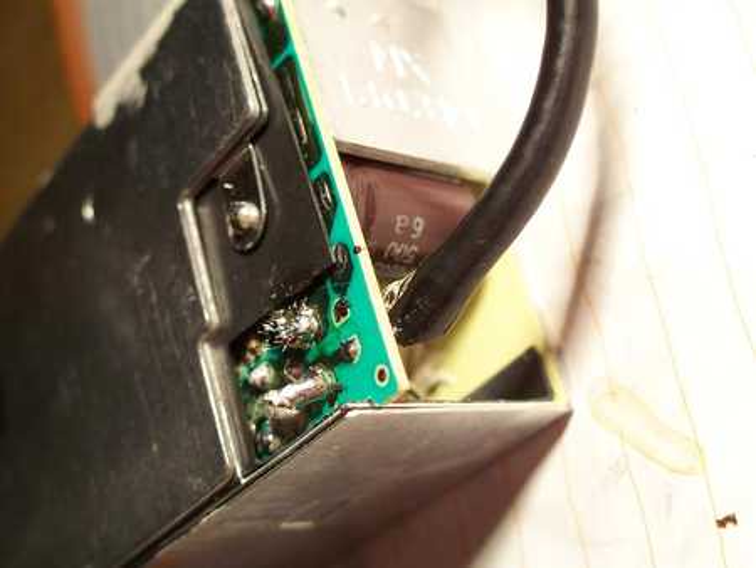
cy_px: 284
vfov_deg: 24.4
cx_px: 378
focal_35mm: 60
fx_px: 1311
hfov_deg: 32.2
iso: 80
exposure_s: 1/125
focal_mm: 10.3
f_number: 2.8
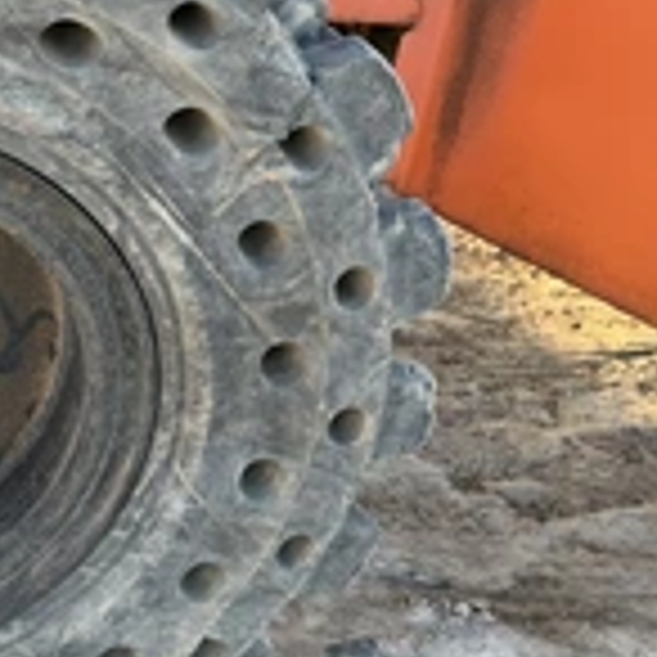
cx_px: -180
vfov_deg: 29.5
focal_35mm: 58
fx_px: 1245
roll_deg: -3.2
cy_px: 270
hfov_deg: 25.7
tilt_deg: -29.2
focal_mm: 6.76
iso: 64
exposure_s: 1/265
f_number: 1.78
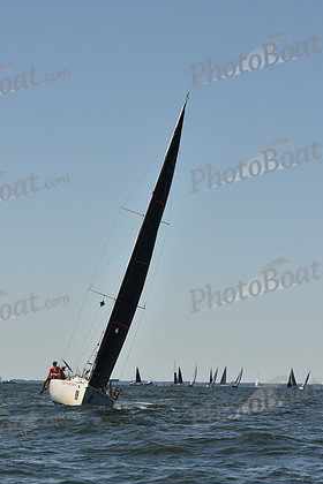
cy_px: 240
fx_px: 1709
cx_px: 130
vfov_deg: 16.1
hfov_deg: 10.8
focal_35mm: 127
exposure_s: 1/1250
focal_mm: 92
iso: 250
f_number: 6.3
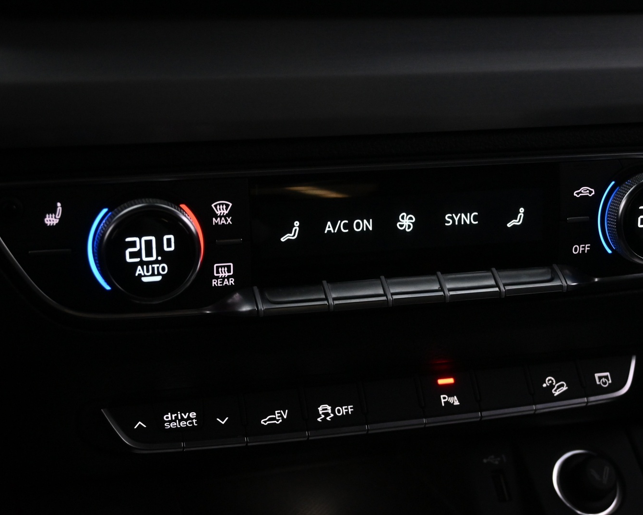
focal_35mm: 60
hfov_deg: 31.6
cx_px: 370
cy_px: 257
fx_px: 1134
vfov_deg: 25.6
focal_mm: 35
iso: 3200
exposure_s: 1/60
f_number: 5.3
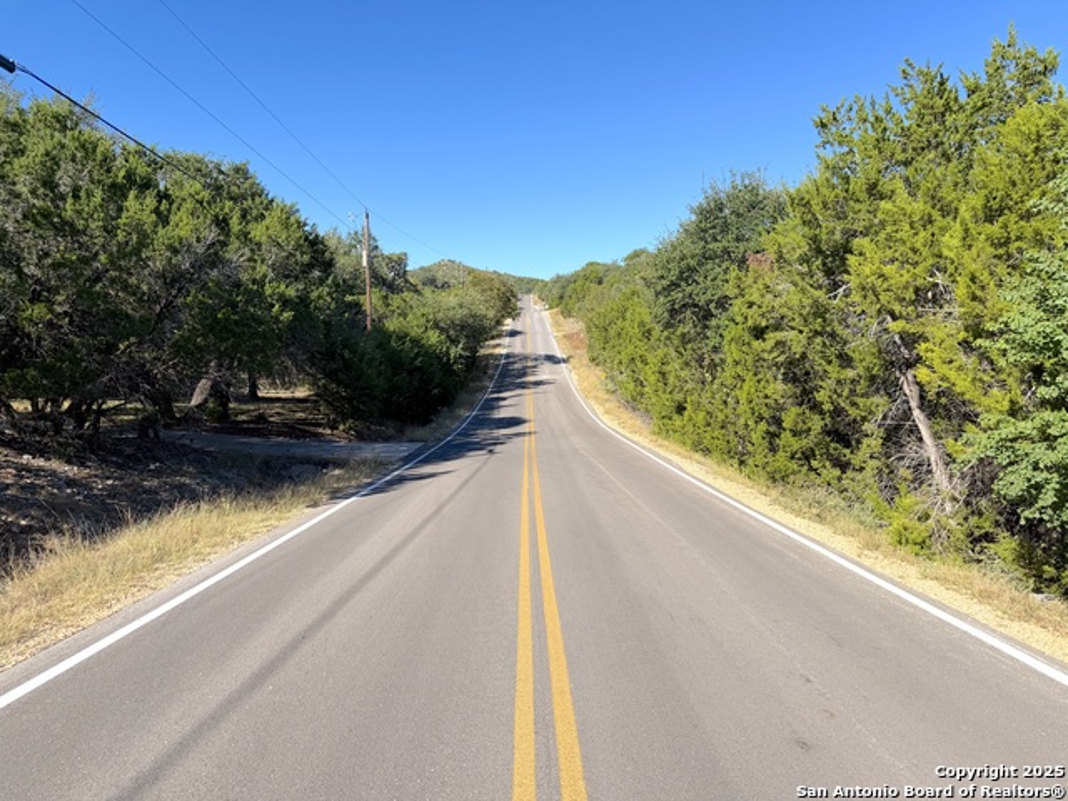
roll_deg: -0.3
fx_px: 740
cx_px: 534
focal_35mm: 24
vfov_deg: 56.8
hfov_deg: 71.6
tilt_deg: -6.4
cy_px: 400
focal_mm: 6.76
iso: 80
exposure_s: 1/4167
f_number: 1.78
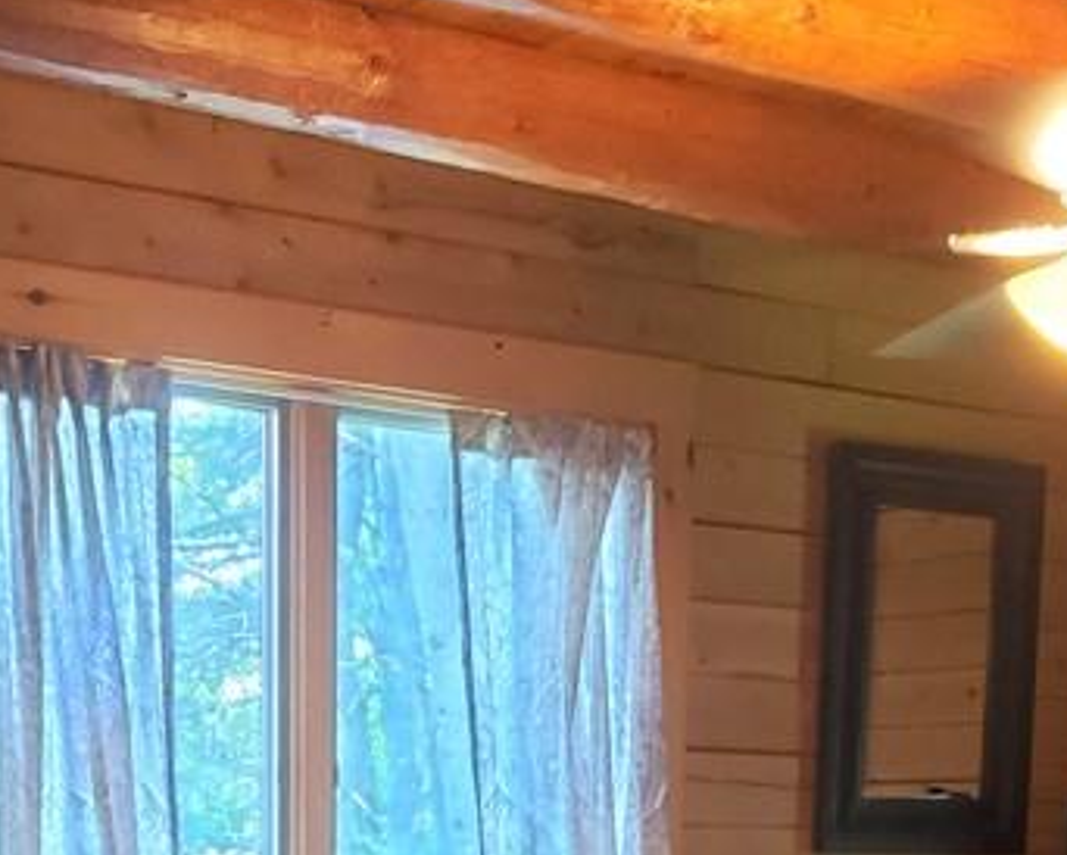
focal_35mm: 76
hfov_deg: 25.0
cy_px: 1307
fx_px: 2401
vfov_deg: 17.9
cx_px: 412
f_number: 1.5
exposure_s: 1/60
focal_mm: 4.3
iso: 400
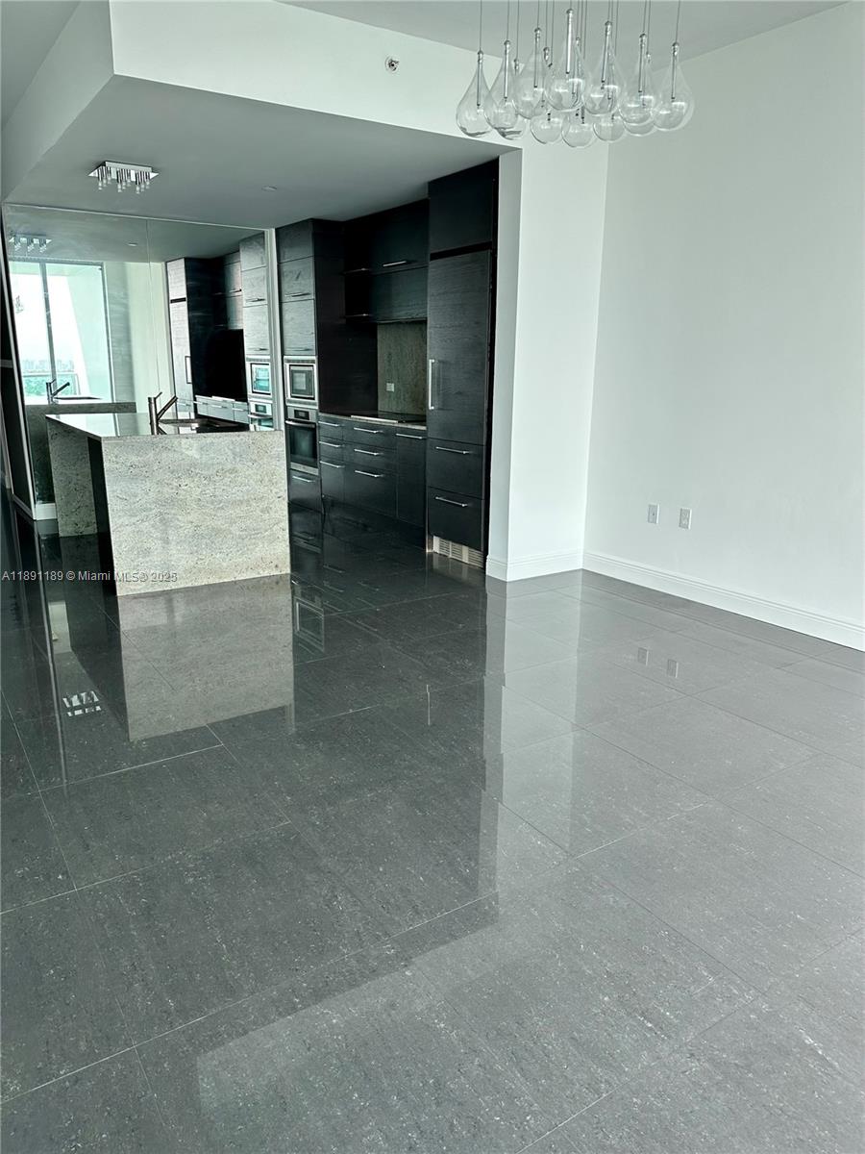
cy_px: 577
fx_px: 800
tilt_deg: -14.8
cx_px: 432
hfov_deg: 56.8
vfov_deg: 71.6
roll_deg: -1.0
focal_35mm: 24
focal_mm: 6.86
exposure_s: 1/339
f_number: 1.78
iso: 80
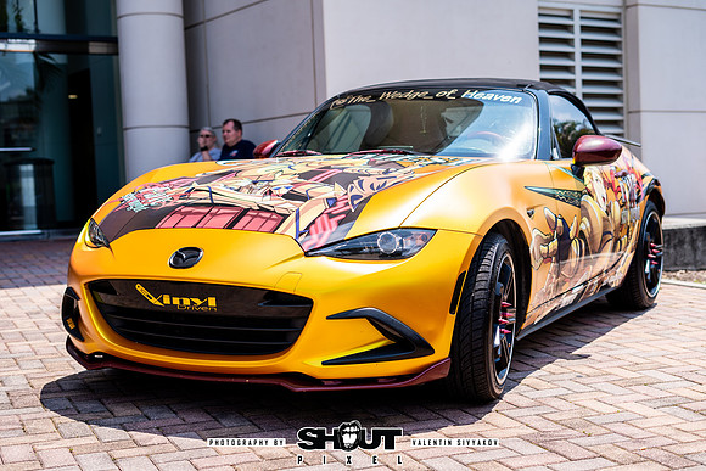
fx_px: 1040
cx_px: 370
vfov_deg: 25.5
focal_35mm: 53
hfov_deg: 37.5
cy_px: 250
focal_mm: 50
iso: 50
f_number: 3.2
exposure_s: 1/800
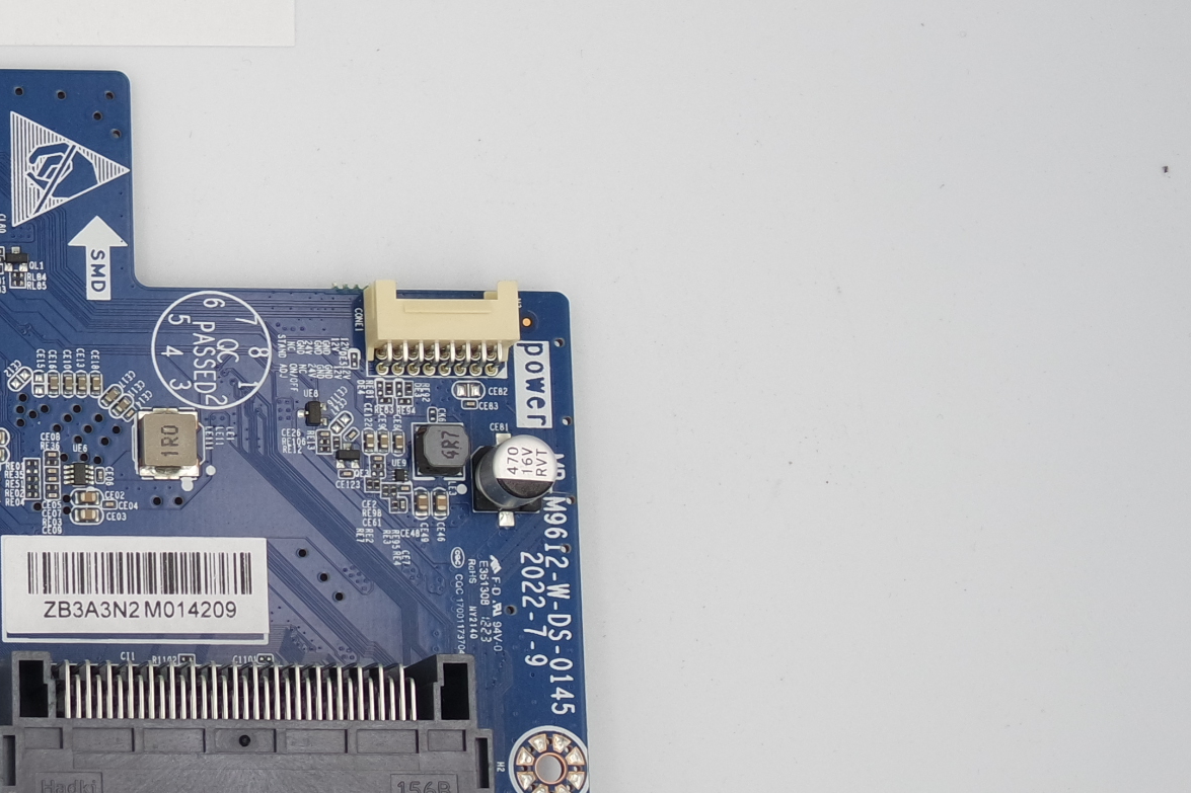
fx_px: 3771
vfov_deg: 12.0
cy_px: 348
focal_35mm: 114
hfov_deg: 17.0
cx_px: -309
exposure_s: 1/125
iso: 160
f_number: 5
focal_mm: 17
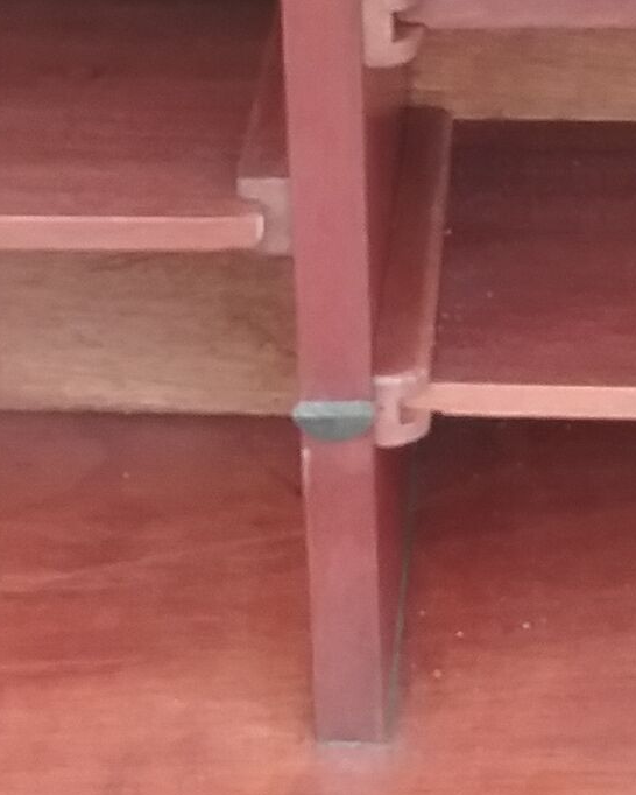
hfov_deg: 13.4
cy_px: 335
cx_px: 356
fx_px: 2705
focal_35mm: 115
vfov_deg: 16.7
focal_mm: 3.3
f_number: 2.2
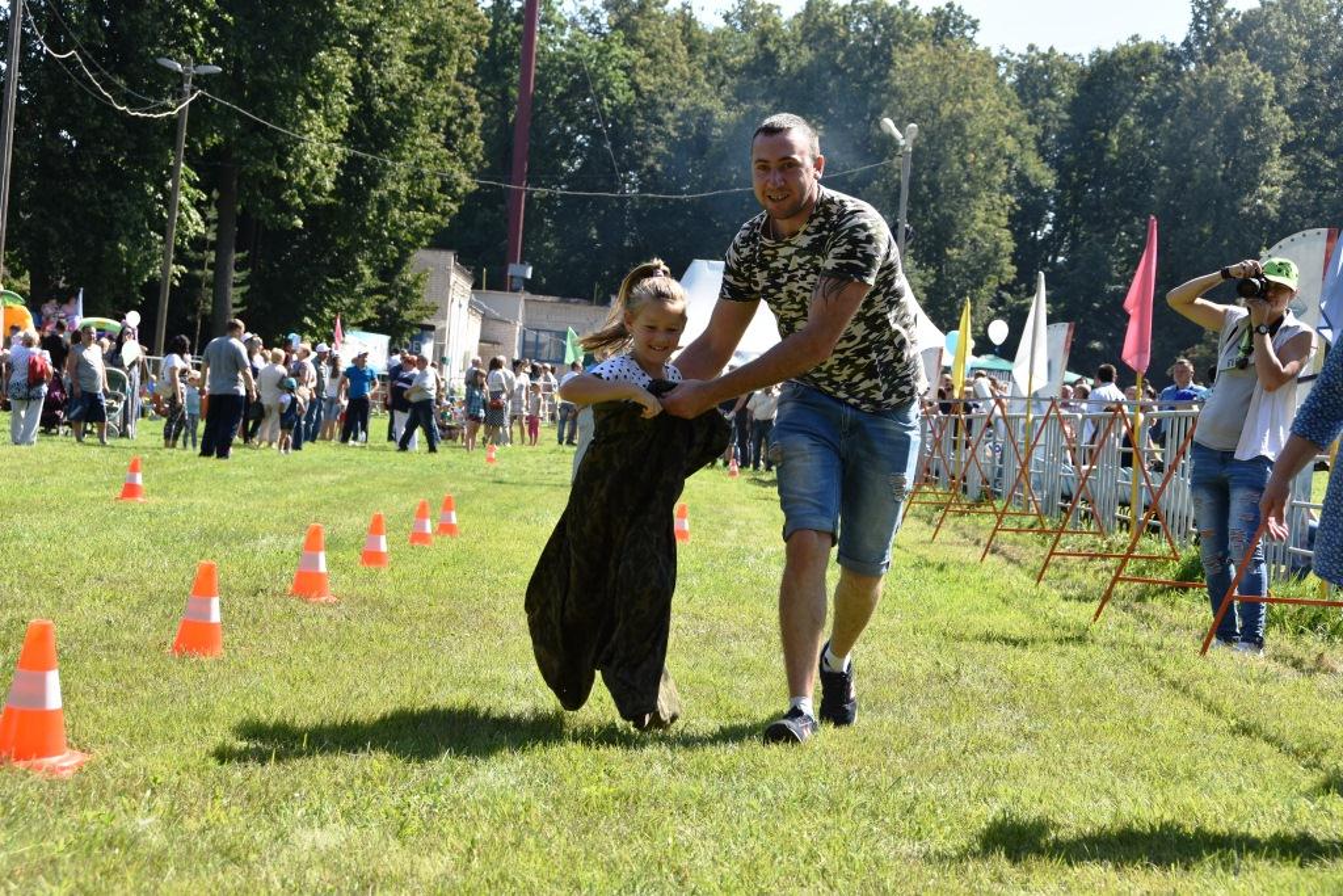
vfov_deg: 17.5
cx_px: 672
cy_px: 448
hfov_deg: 26.0
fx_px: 2910
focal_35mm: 78
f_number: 8
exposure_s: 1/500
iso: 280
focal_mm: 52
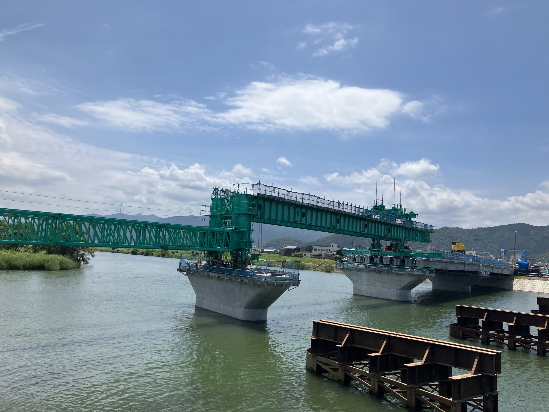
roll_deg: -1.3
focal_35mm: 28
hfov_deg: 63.4
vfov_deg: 49.7
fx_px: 444
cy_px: 206
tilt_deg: +6.5
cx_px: 274
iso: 32
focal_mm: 3.99
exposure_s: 1/4049
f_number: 1.8
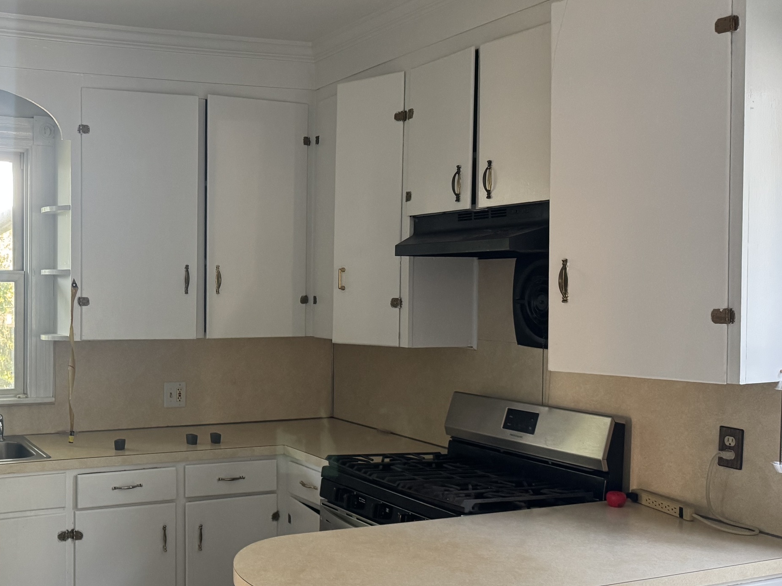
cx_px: 142
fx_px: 904
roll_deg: -0.2
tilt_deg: -2.5
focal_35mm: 40
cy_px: 312
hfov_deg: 44.2
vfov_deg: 35.9
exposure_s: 1/60
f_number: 1.78
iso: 320
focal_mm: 6.76
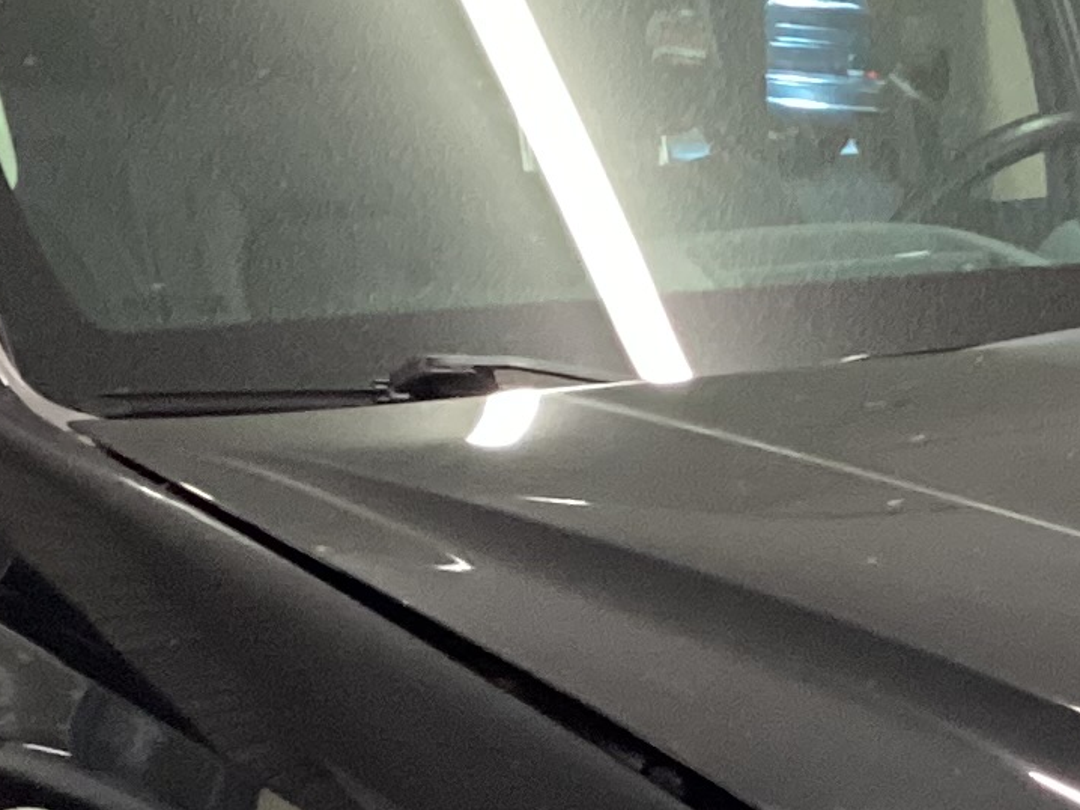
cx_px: 991
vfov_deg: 10.3
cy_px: 1090
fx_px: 4398
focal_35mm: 141
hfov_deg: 13.9
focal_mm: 3.3
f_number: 2.4
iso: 400
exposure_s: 1/50
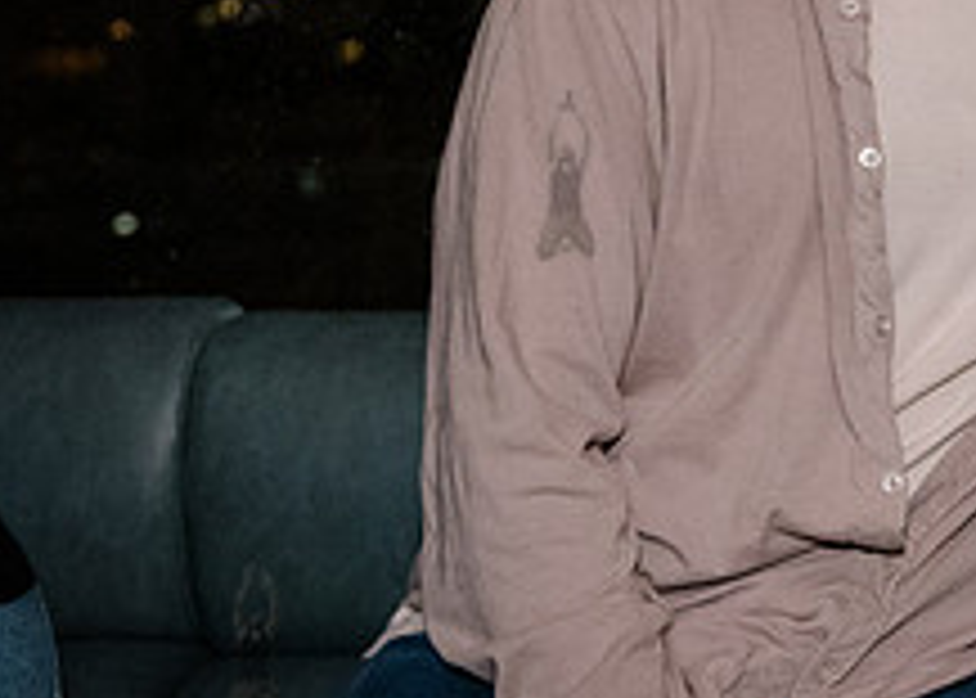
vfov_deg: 14.0
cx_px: 1200
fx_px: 2772
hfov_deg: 18.8
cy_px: -102
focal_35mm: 100
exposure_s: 1/320
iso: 12800
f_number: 3.5
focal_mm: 32
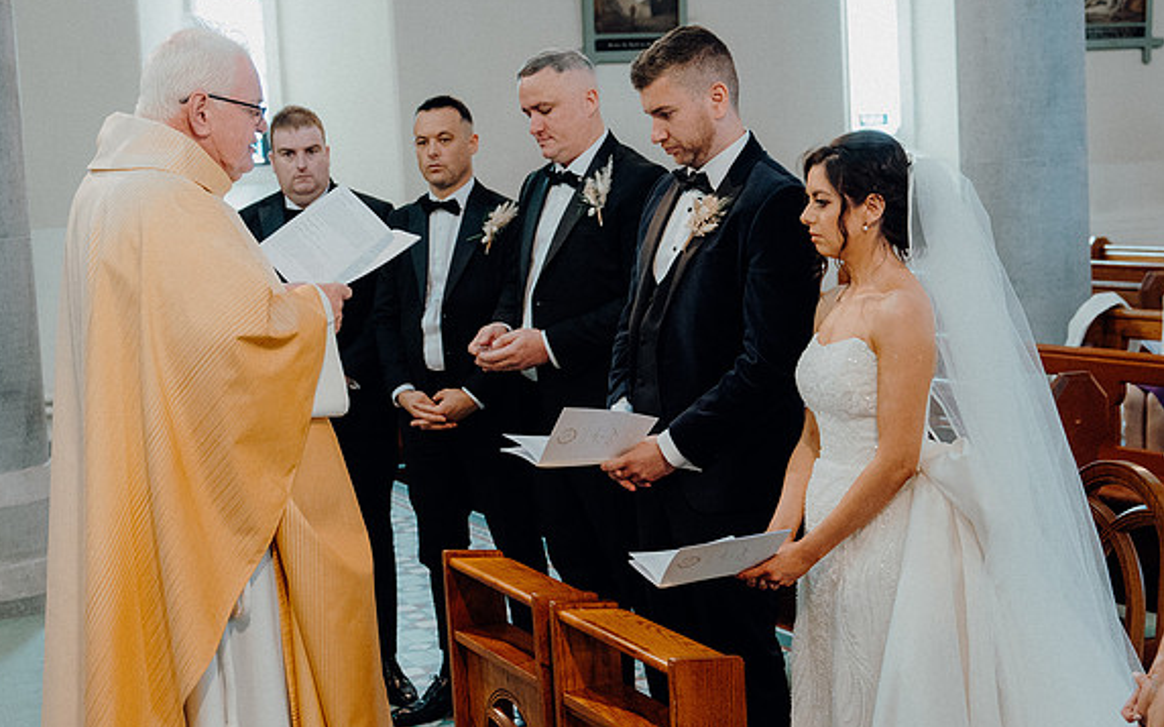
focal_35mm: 60
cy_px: 366
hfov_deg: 34.0
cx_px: 576
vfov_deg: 21.6
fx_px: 1903
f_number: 3.5
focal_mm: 39
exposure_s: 1/160
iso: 3200
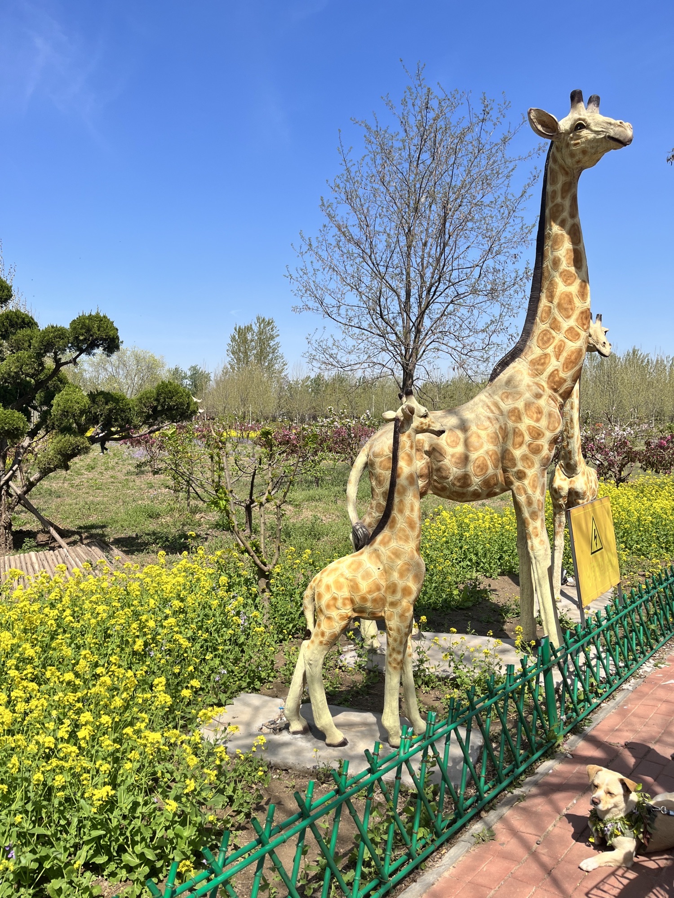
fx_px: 675
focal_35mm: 26
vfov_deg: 67.3
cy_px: 449
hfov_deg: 53.1
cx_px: 337
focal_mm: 5.1
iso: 50
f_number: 1.6
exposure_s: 1/2309
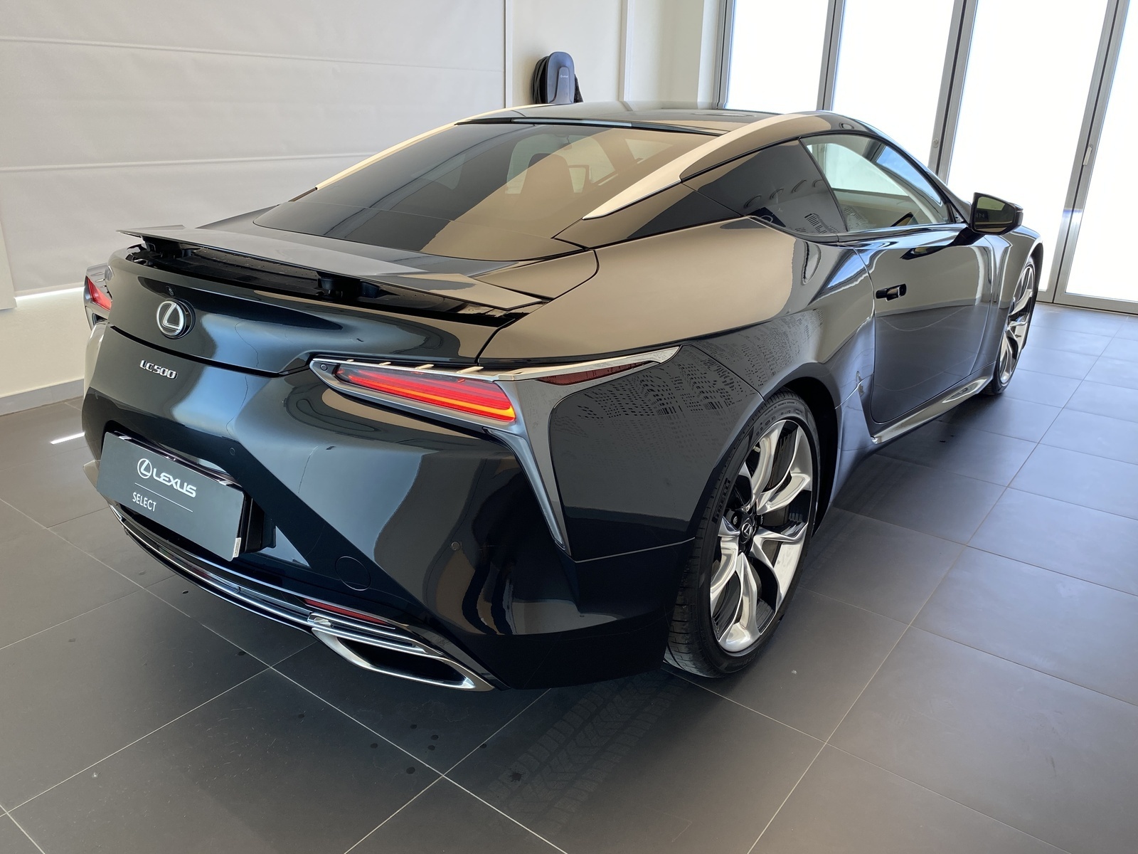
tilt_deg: -19.5
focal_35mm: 26
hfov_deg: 67.3
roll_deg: -0.8
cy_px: 427
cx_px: 569
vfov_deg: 53.1
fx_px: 855
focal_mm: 4.25
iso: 80
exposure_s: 1/122
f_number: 1.8
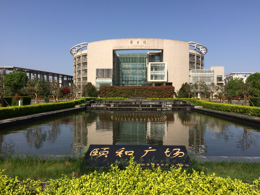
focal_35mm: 29
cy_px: 98
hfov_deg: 61.7
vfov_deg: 48.2
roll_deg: +0.9
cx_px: 130
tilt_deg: -1.7
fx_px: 218
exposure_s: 1/3425
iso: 32
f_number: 2.2
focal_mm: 4.15
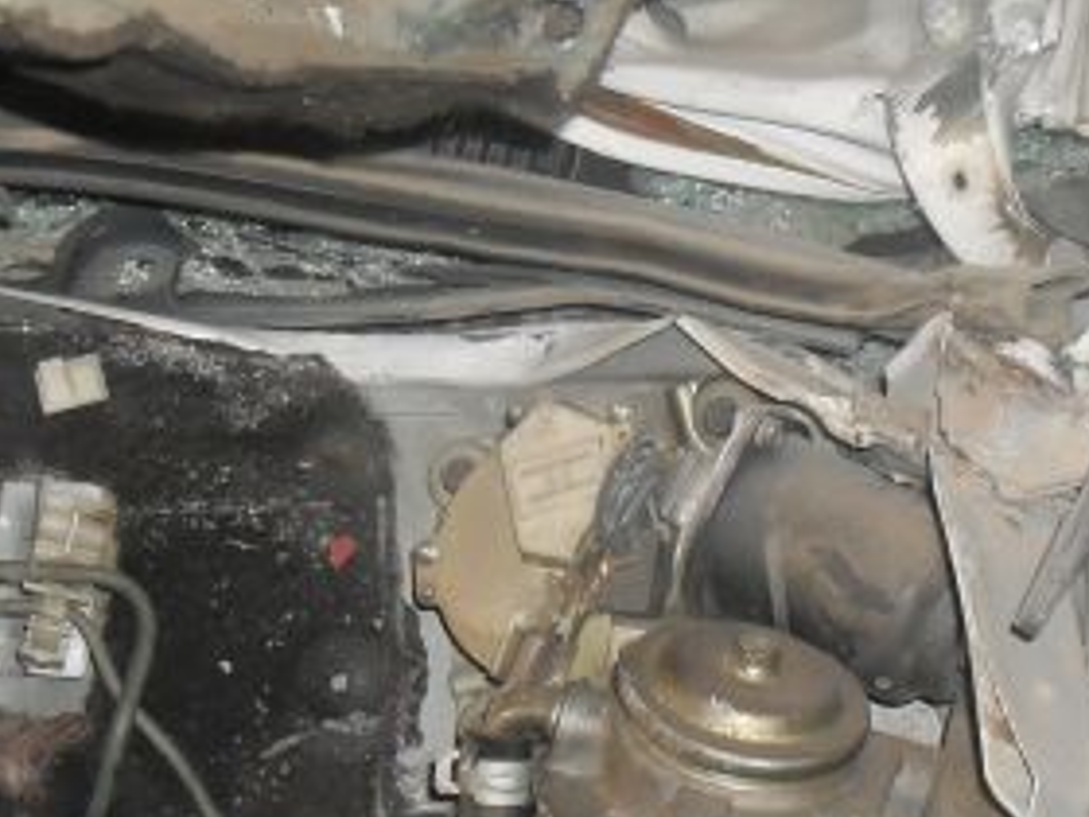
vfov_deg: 17.0
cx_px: 801
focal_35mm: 87
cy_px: 366
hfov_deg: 22.3
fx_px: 2737
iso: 200
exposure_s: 1/45
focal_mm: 6.3
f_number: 2.8
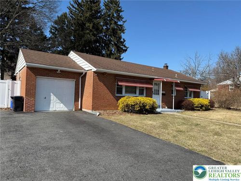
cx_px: 120
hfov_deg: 71.6
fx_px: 167
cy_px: 90
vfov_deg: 56.8
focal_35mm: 24
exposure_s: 1/3953
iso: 80
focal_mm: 6.76
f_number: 1.78
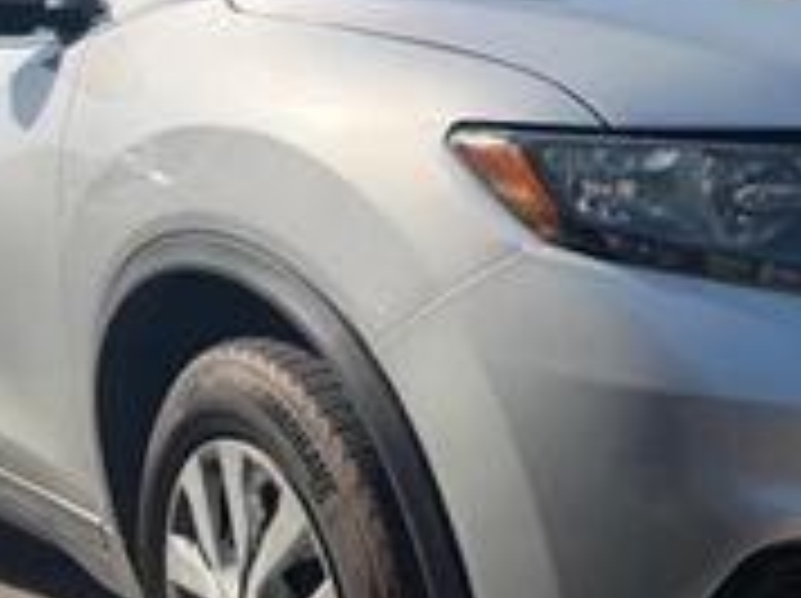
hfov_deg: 27.8
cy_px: 310
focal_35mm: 68
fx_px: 1571
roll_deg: +3.5
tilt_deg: -8.3
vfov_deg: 21.6
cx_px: 684
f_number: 1.78
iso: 100
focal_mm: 6.76
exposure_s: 1/5714
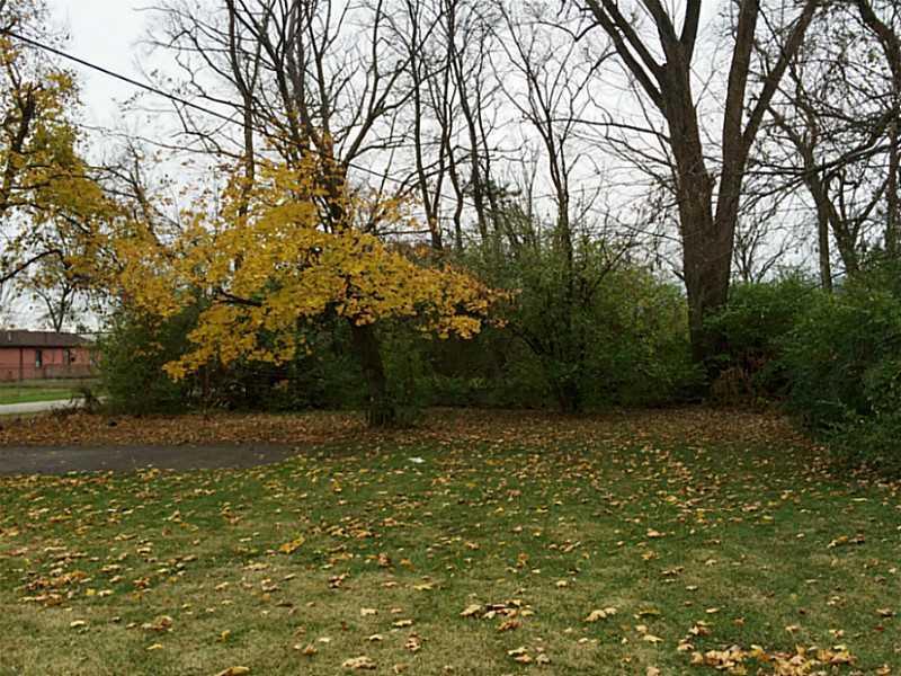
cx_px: 450
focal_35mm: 29
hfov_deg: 61.7
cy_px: 338
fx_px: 755
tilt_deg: +1.3
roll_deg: +2.1
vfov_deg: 48.2
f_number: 2.2
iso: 32
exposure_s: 1/477
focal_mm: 4.15
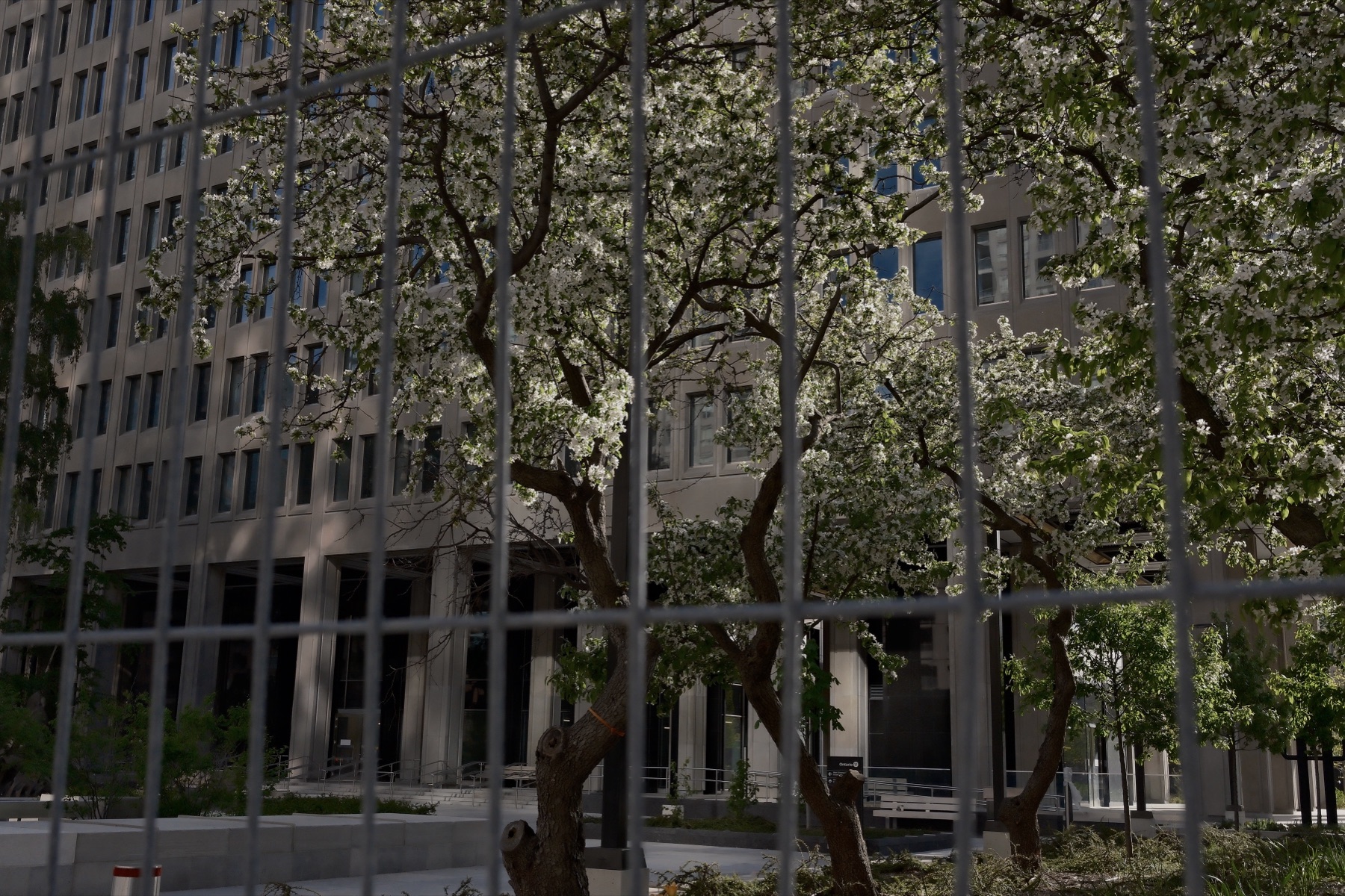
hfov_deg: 54.4
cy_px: 448
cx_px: 672
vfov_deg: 37.9
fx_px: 1308
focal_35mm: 35
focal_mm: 23
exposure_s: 1/1600
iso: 1250
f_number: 7.1
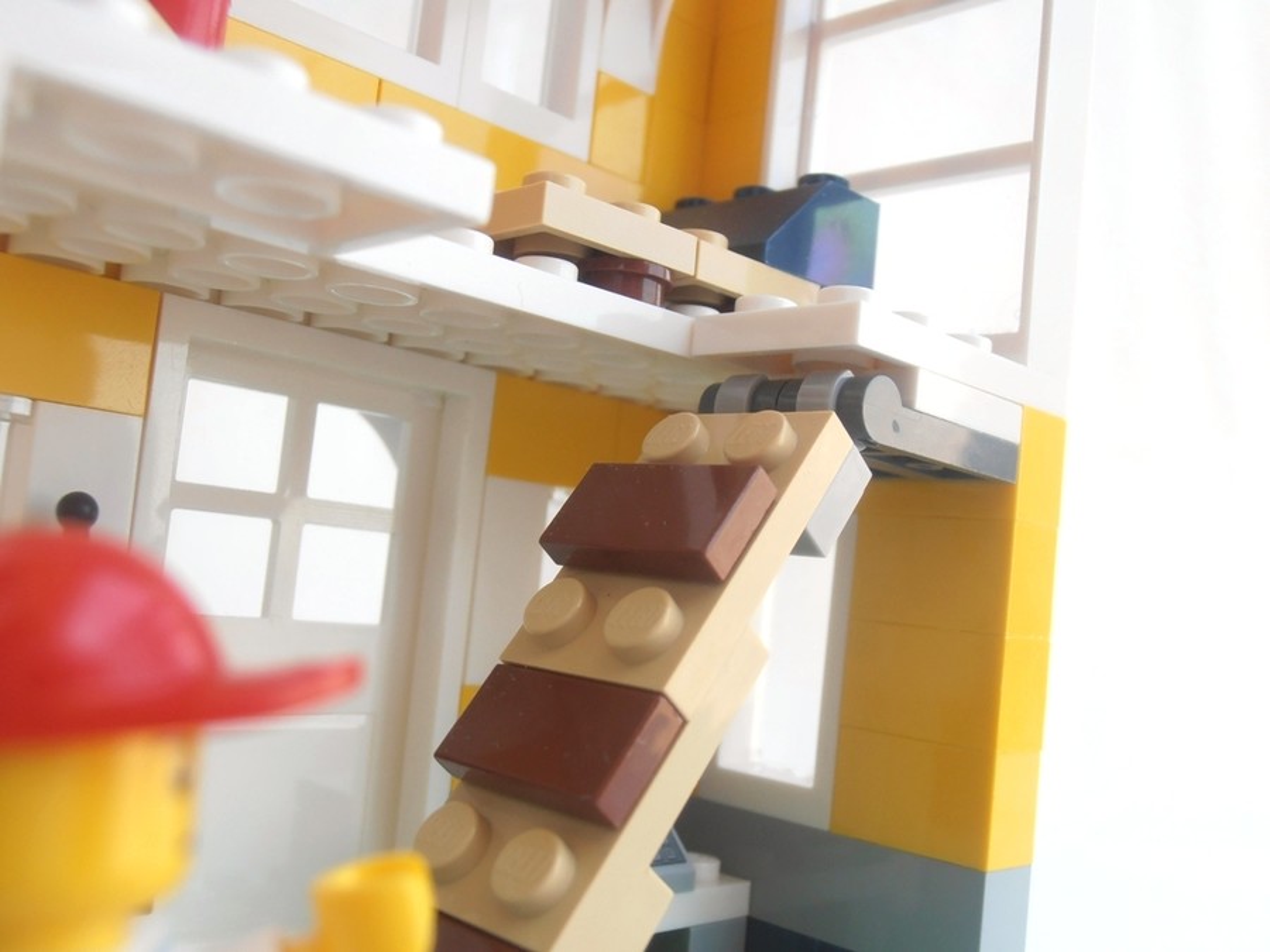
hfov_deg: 50.1
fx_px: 1357
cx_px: 635
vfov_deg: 38.7
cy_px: 476
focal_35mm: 37
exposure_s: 1/60
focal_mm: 6.61
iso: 80
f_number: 3.9
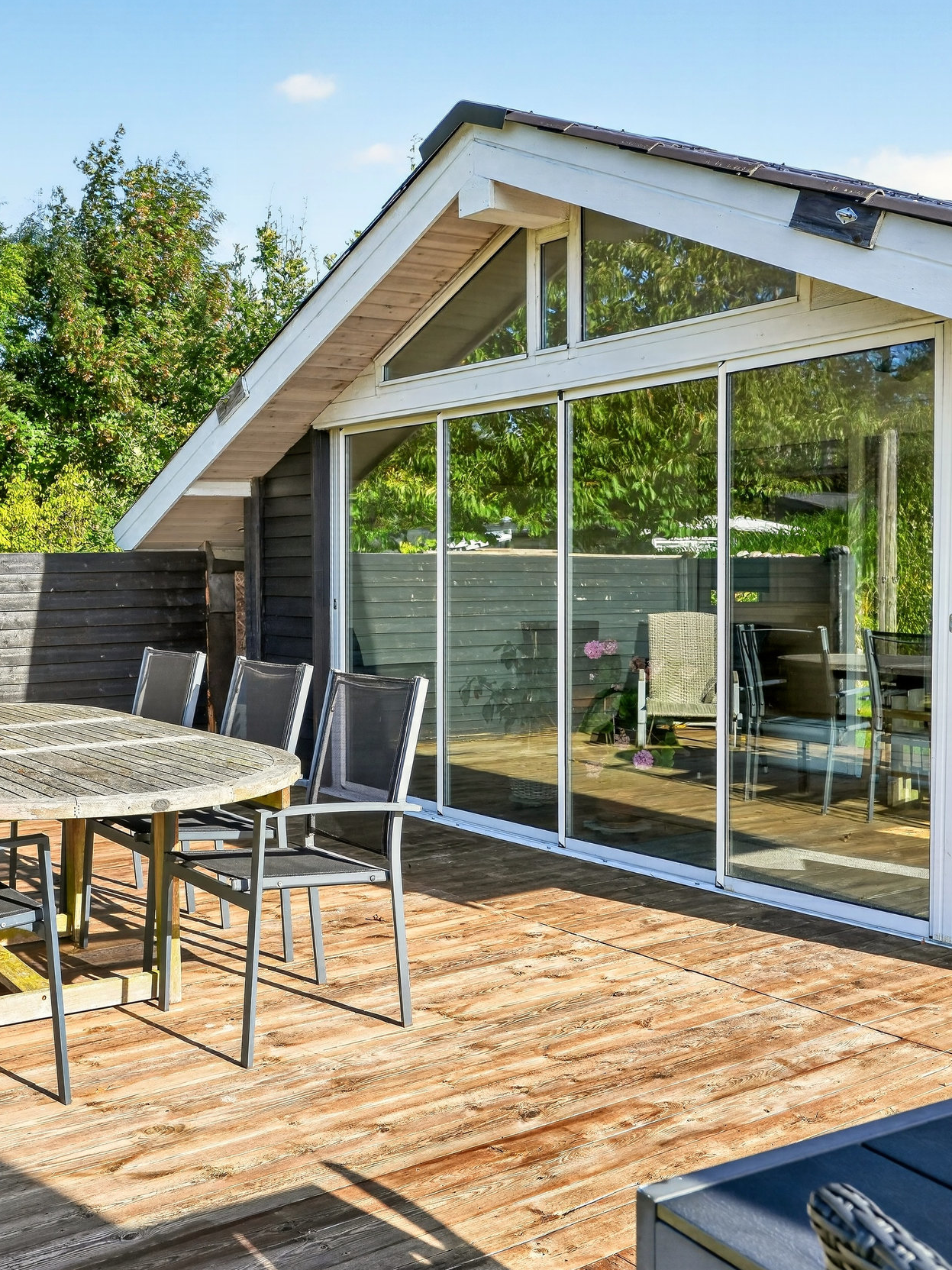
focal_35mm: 37
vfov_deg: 50.1
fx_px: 1357
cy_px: 632
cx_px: 302
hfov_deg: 38.1
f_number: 8
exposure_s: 1/80
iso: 400
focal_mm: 25
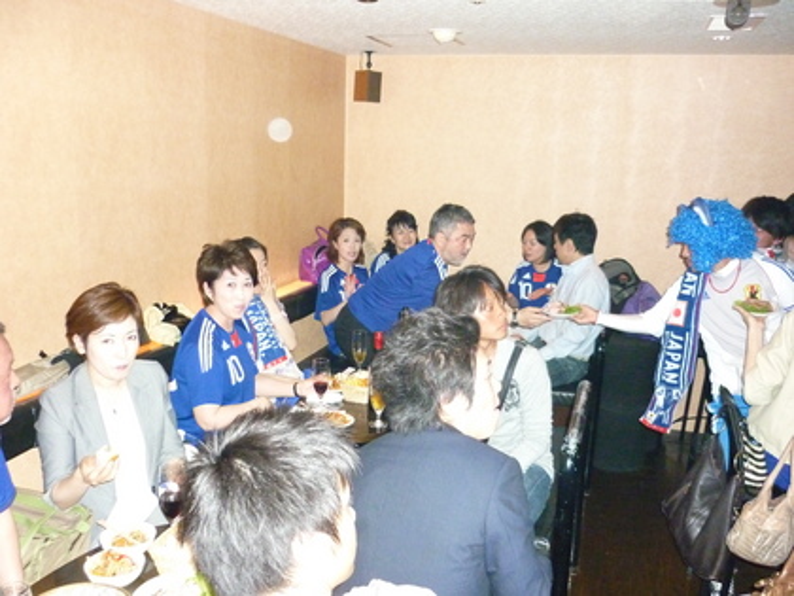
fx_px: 757
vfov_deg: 42.9
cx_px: 397
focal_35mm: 33
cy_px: 298
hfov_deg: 55.4
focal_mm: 5.5
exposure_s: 1/30
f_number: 2.8
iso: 1000
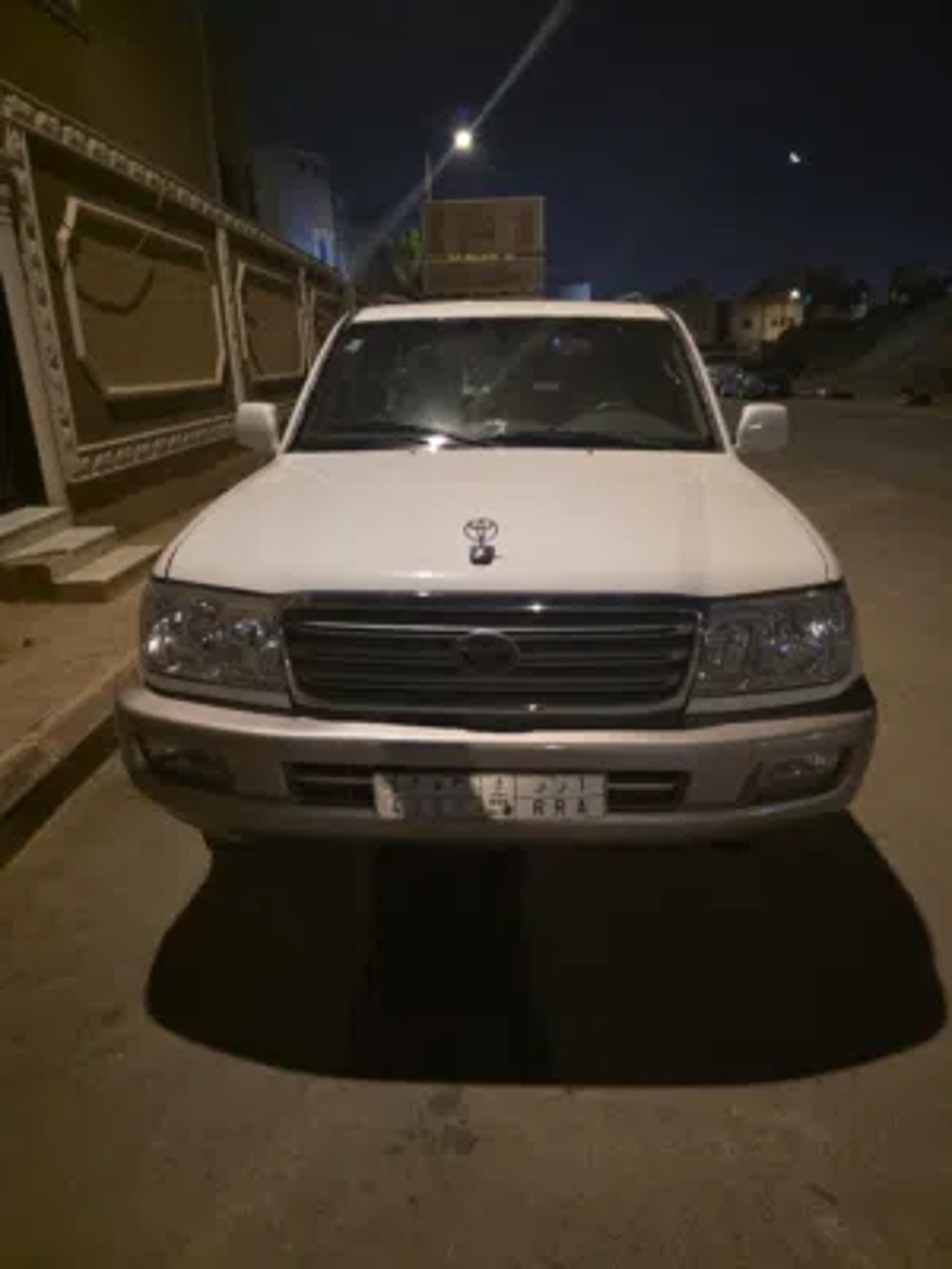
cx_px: 476
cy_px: 634
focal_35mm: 23
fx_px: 843
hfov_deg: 58.9
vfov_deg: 73.9
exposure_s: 1/50
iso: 1600
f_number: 1.7
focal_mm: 6.3
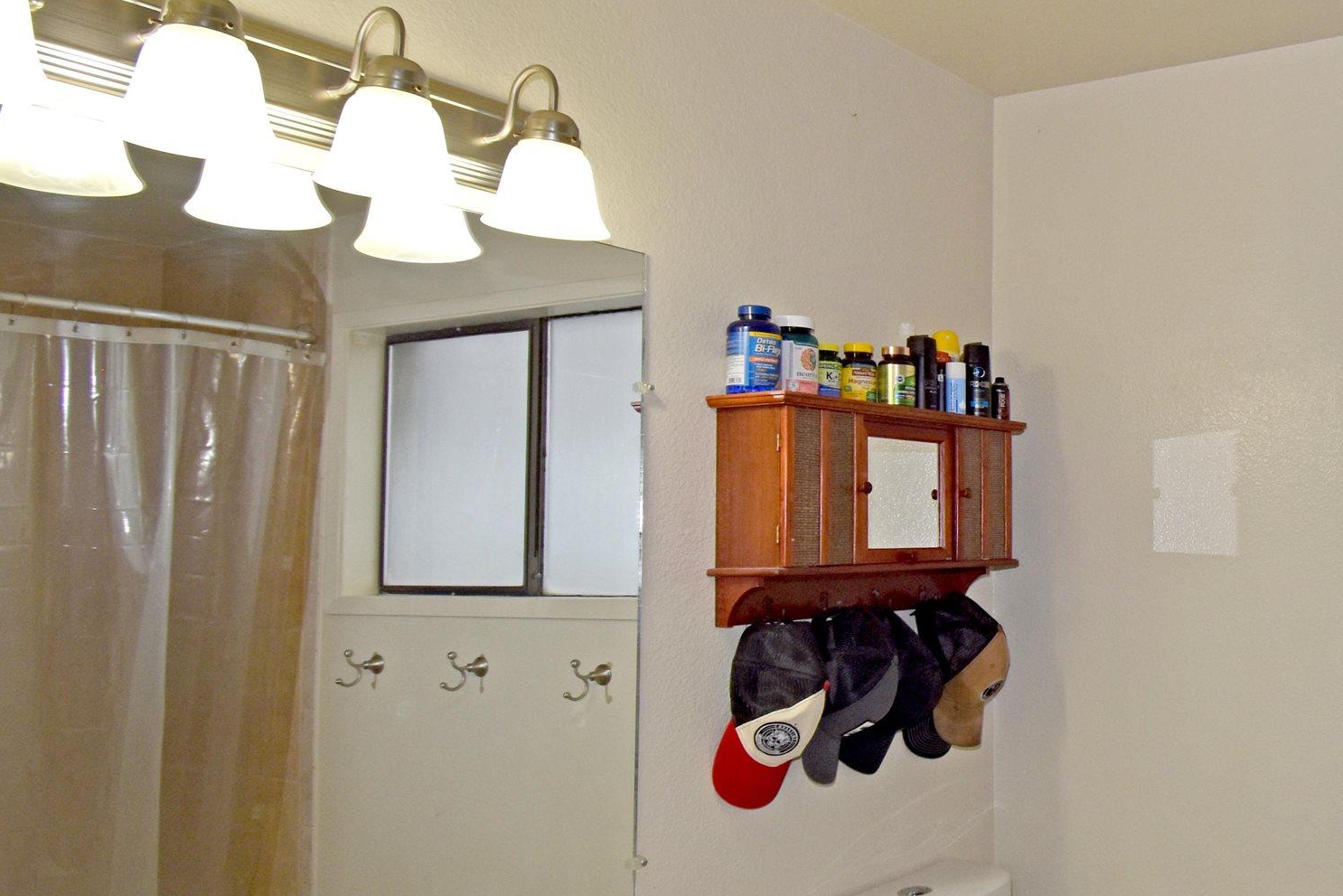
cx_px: 1307
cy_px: 473
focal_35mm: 31
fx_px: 1157
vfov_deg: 42.3
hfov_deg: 50.3
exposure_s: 1/125
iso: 280
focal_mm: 10
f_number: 5.6
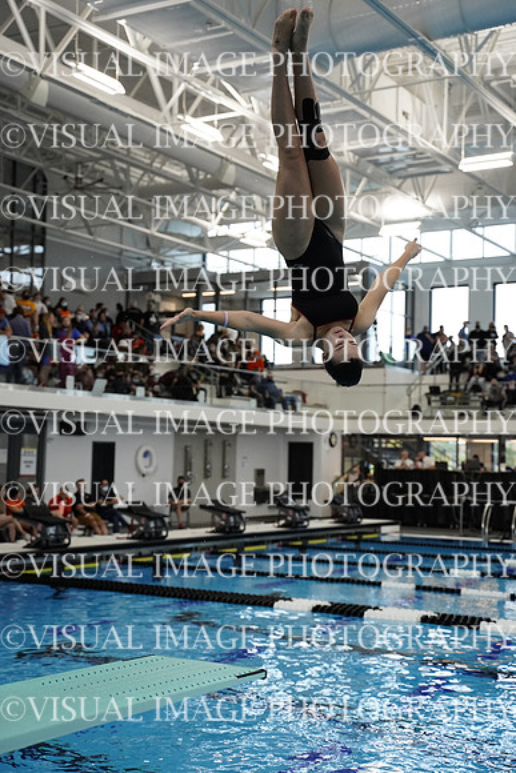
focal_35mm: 52
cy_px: 386
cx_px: 258
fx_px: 1117
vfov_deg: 38.2
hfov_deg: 26.0
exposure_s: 1/1250
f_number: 3.2
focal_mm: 52
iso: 4000
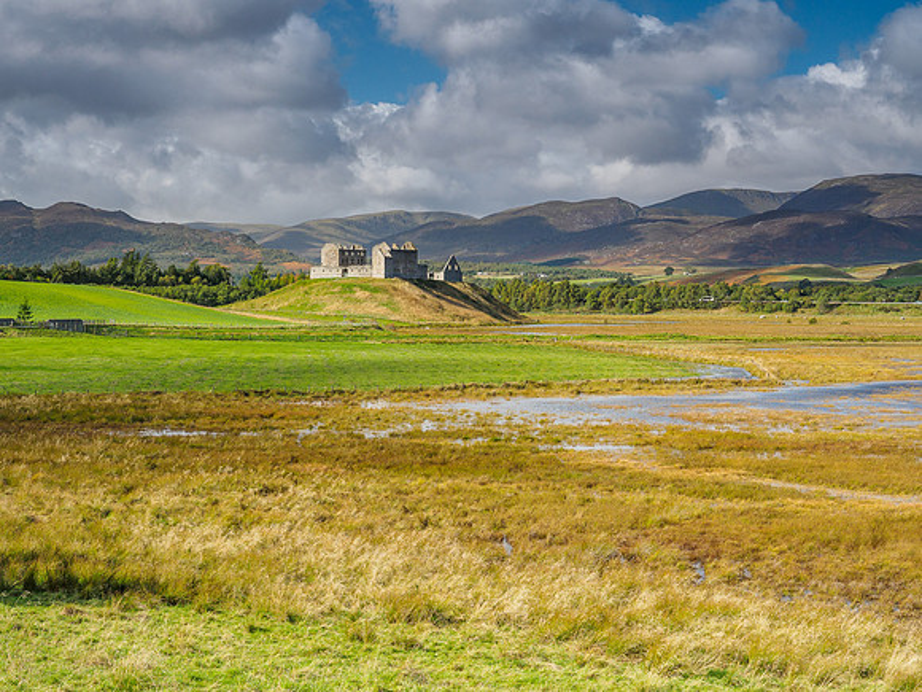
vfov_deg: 18.4
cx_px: 461
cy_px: 346
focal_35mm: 80
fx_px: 2131
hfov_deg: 24.4
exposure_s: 1/125
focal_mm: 40
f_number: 7.1
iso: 200
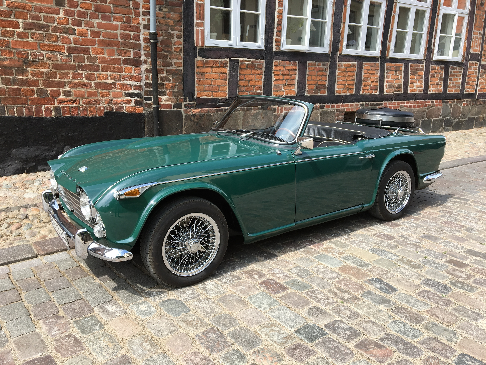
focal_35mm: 29
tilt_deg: -14.2
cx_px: 243
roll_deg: -1.0
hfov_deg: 61.7
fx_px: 407
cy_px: 182
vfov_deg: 48.2
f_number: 2.2
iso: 25
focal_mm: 4.15
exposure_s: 1/836
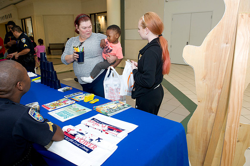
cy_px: 83
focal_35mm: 24
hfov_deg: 73.8
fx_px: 167
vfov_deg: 53.1
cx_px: 125
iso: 1250
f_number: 5.6
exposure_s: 1/250
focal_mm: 24
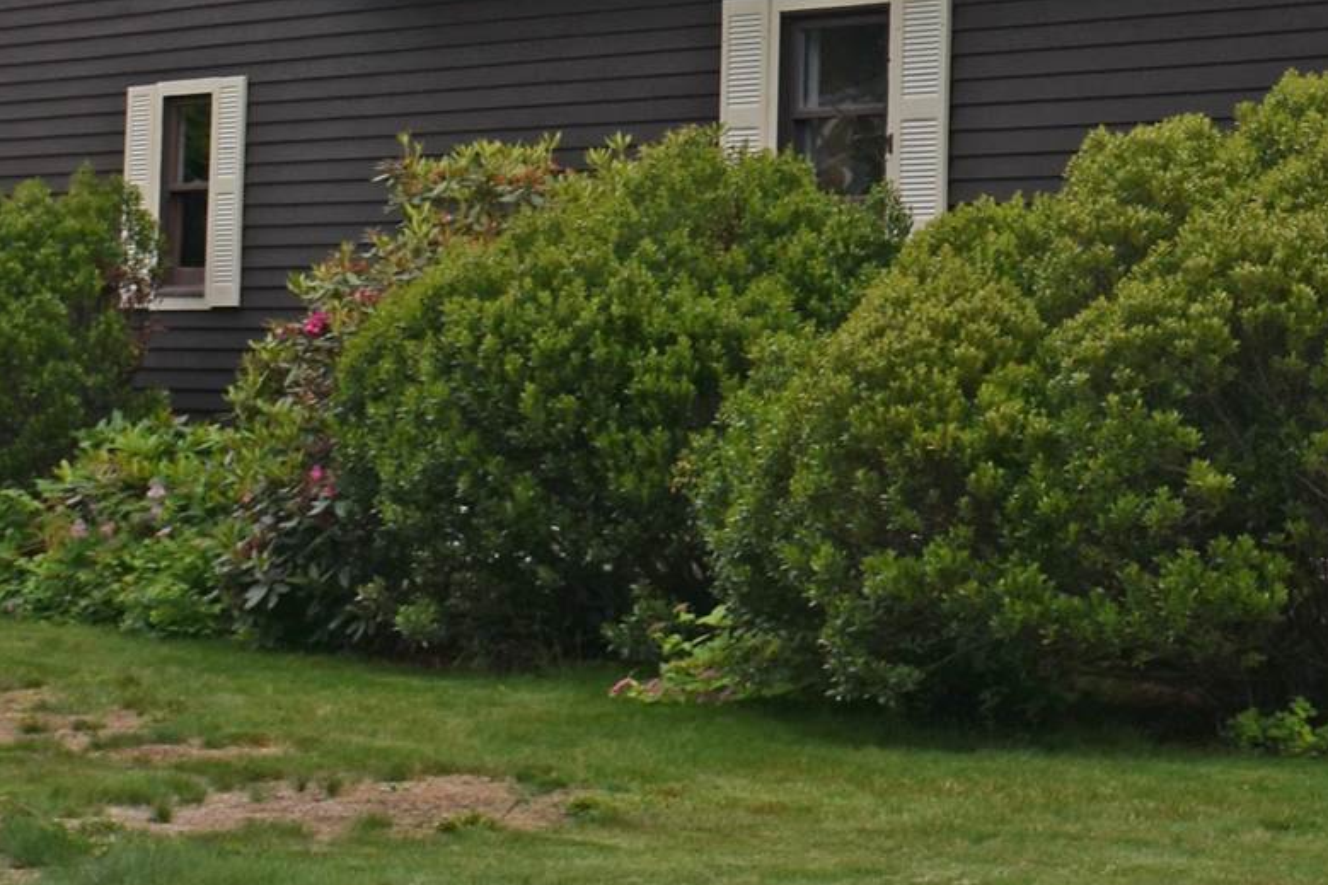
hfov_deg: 14.2
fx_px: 5237
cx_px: 1432
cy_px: -425
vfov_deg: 9.4
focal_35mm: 142
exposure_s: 1/250
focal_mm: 24
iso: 100
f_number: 5.6
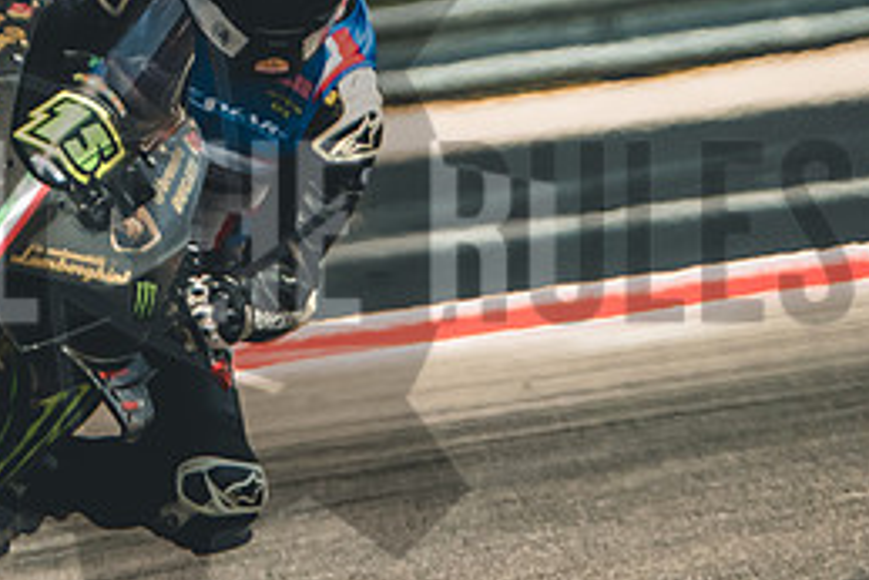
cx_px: 144
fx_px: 32508
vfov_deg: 1.0
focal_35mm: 1346
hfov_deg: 1.5
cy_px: 236
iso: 1250
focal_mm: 400
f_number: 5.6
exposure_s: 1/2500
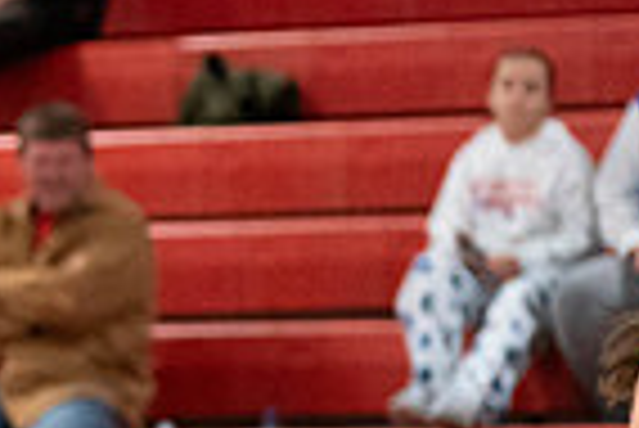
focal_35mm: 507
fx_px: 9008
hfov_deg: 4.0
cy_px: 519
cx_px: -541
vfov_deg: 2.7
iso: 6400
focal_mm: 100
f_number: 2.8
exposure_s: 1/1000
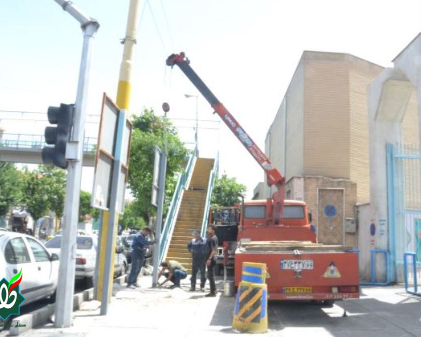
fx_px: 386
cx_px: 227
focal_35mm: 31
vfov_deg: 47.1
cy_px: 167
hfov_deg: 57.1
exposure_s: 1/50
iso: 800
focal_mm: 18
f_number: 22
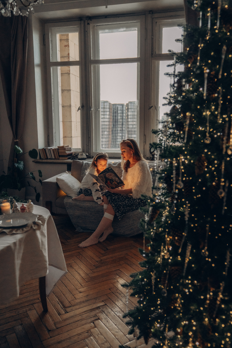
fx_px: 290
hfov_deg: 43.6
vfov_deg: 61.9
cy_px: 174
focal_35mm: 30
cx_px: 116
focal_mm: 30
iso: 3200
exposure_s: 1/640
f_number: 2.8
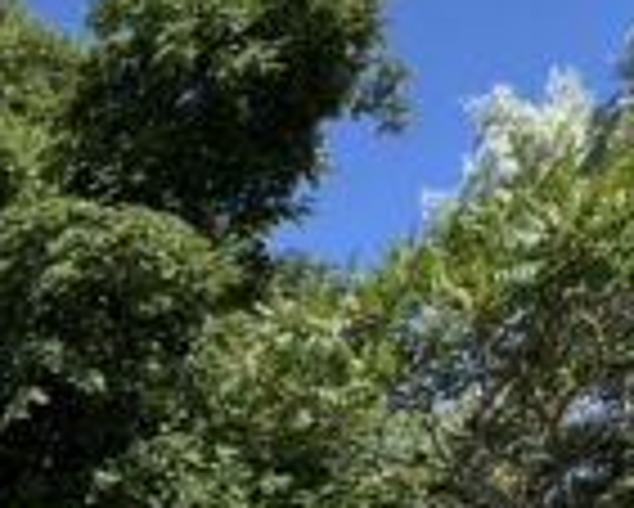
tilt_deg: +12.9
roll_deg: -1.5
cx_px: -387
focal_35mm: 58
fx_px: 1089
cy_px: 850
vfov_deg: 20.5
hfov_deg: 23.6
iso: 40
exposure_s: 1/968
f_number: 2.2
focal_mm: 2.22
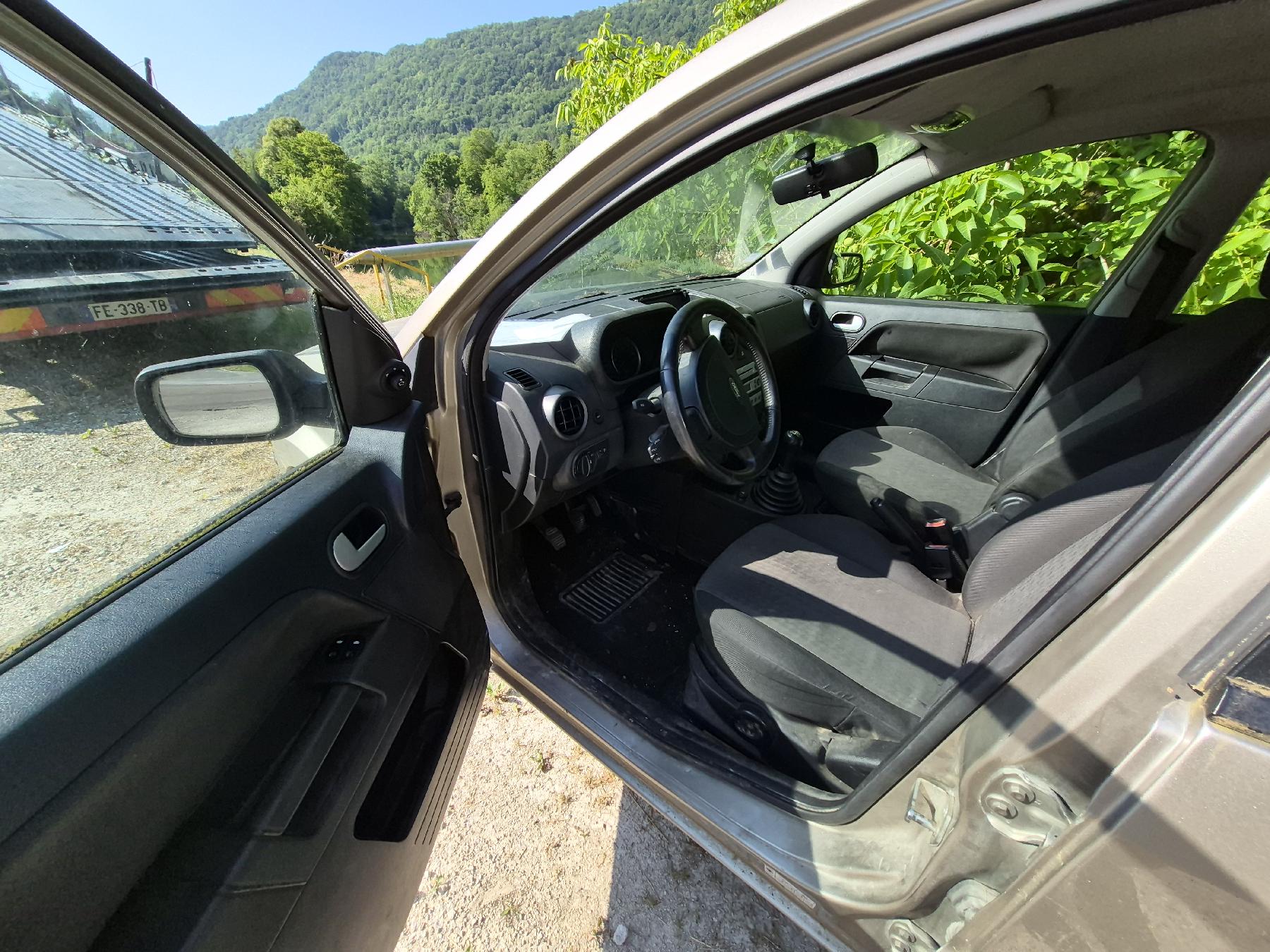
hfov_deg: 106.2
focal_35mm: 13
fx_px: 477
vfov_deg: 89.9
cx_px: 635
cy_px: 476
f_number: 2.2
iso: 40
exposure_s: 1/909
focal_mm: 1.74
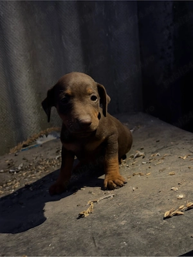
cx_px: 96
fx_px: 260
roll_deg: +4.9
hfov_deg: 40.7
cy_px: 128
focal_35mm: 35
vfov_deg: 52.6
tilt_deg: -18.7
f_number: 1.6
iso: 400
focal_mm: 5.96
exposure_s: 1/15
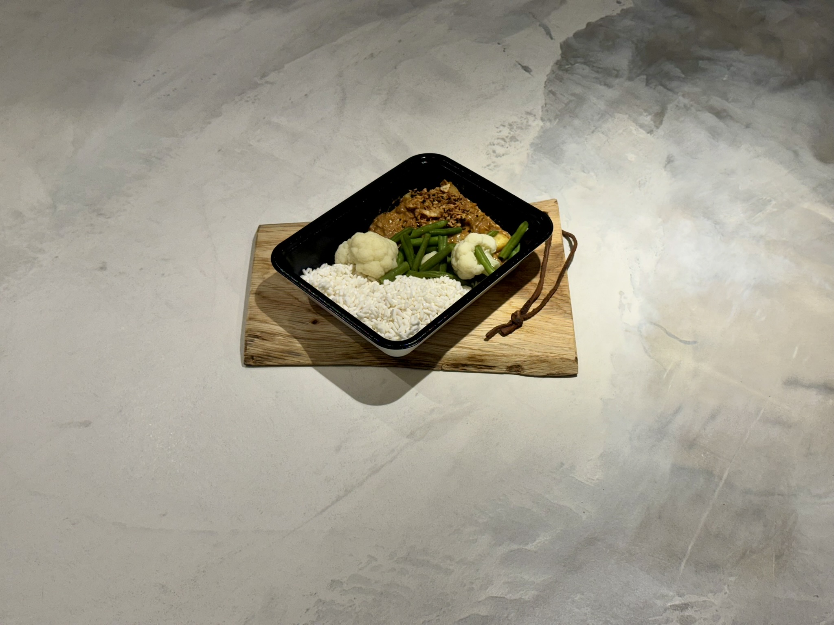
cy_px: 312
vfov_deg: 30.3
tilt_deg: -46.6
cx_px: 417
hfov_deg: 39.7
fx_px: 1156
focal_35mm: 48
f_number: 1.78
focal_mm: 6.76
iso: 50
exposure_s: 1/121
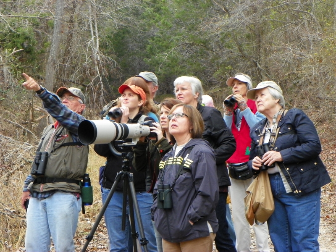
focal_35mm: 111
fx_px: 1077
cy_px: 126
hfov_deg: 17.7
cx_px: 168
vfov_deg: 13.3
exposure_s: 1/30
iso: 200
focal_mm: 19.7
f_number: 5.6
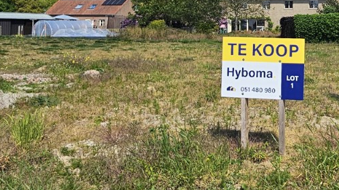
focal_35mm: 45
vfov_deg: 25.6
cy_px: 17
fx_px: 404
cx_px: 337
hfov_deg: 40.1
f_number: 2.2
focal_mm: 2.2
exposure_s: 1/3185
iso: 50
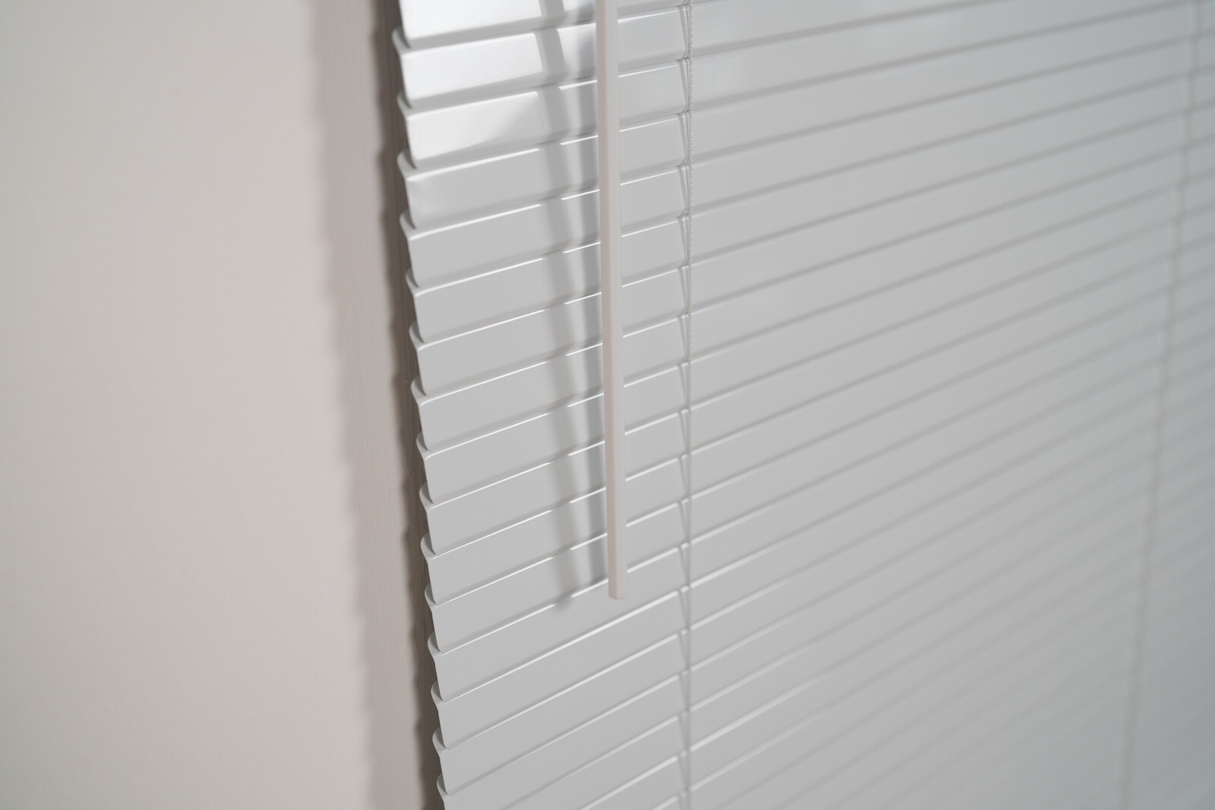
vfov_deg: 27.0
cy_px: 405
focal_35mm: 50
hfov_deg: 39.6
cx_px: 608
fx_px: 1688
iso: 320
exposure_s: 1/100
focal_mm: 50
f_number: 4
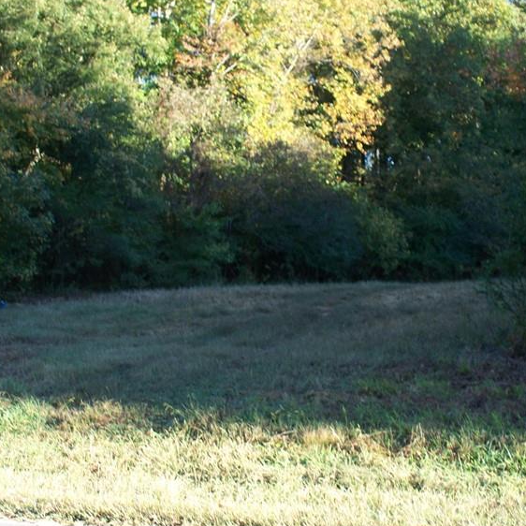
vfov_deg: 29.5
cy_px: 237
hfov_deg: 29.5
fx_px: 997
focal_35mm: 58
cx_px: 292
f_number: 2.8
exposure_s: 1/80
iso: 64
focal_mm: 7.54
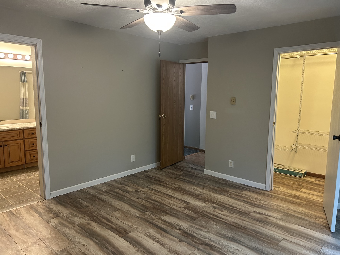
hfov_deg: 67.3
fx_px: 255
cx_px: 170
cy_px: 128
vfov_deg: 53.1
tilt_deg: -8.6
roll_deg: -0.4
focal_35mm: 26
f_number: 1.5
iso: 320
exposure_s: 1/60
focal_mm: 5.7
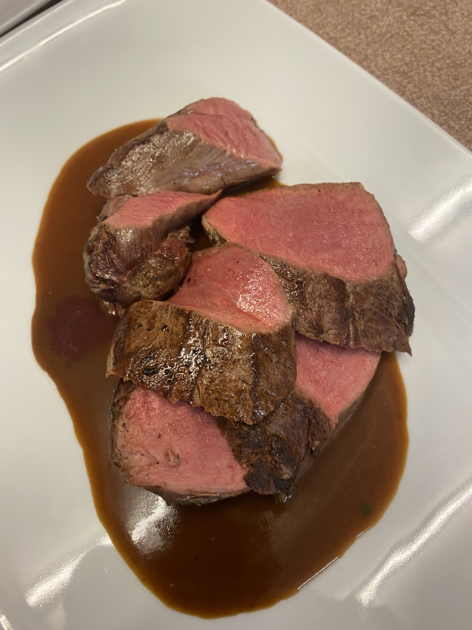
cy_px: 315
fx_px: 473
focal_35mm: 26
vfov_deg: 67.3
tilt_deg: -70.3
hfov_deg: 53.1
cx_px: 236
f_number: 1.8
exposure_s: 1/50
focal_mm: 4.25
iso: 100
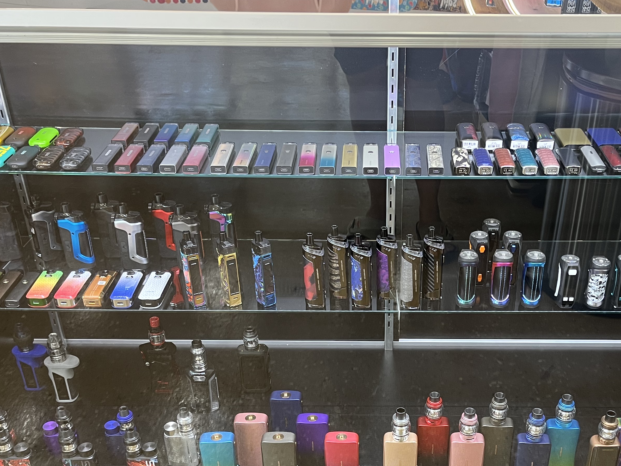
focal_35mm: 44
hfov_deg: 42.6
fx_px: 789
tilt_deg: -33.9
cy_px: 345
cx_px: 390
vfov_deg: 32.3
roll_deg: -1.4
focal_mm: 5.1
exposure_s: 1/60
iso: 160
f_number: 1.6
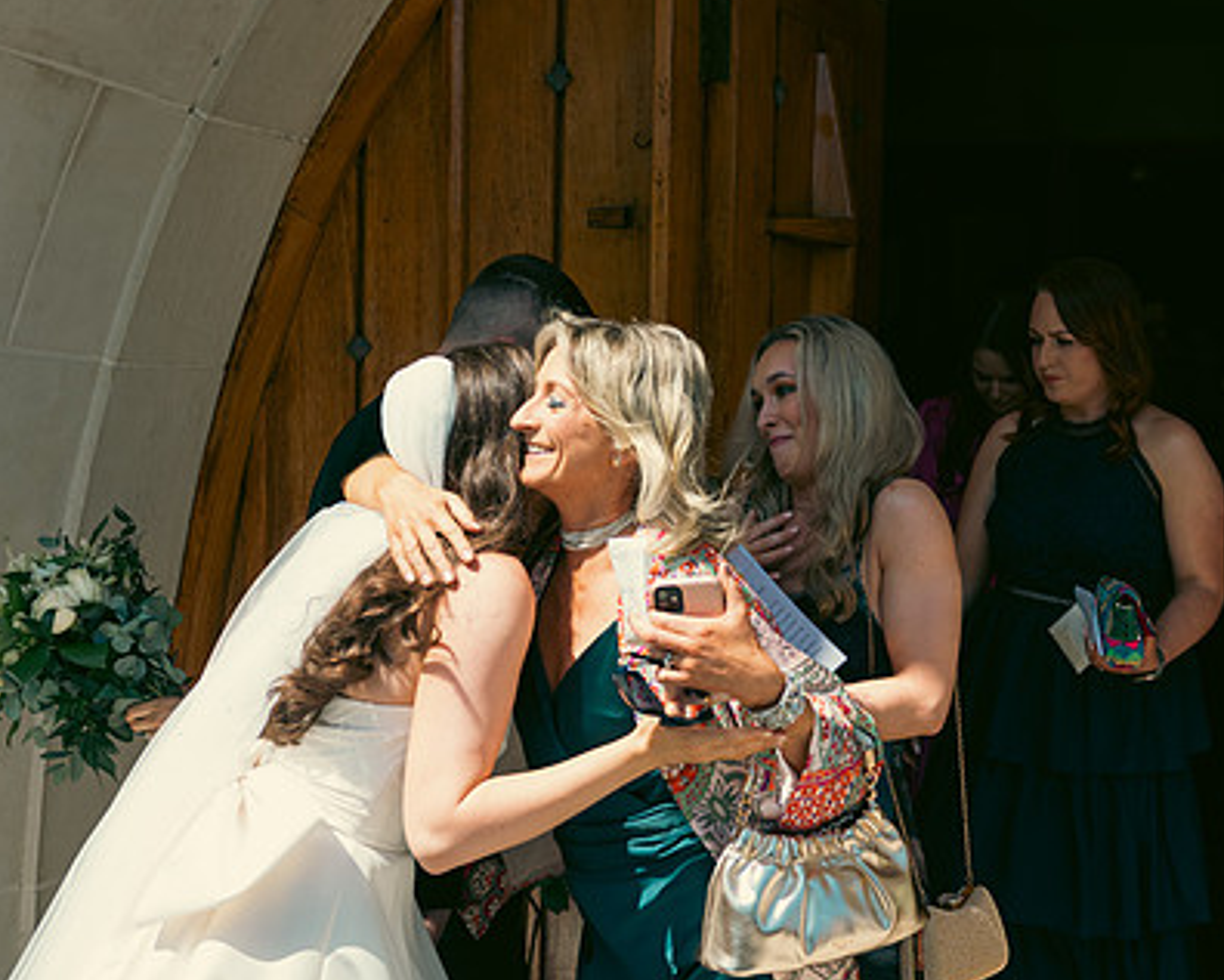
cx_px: 782
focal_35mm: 55
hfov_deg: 33.9
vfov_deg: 27.6
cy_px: 524
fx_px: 1993
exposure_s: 1/800
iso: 100
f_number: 3.5
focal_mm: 40
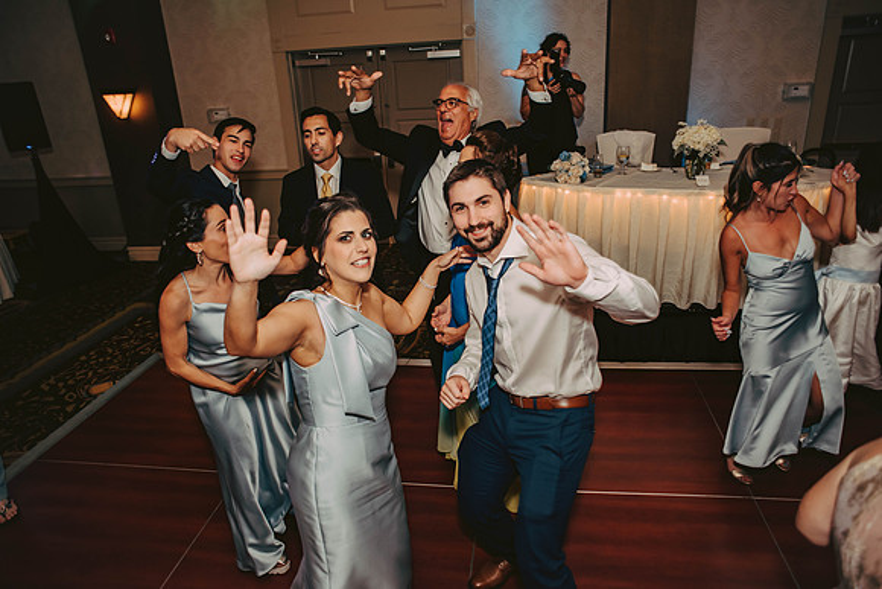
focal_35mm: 24
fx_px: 588
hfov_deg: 73.7
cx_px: 441
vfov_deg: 53.2
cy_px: 294
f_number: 2.8
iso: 800
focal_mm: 24
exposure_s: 1/100
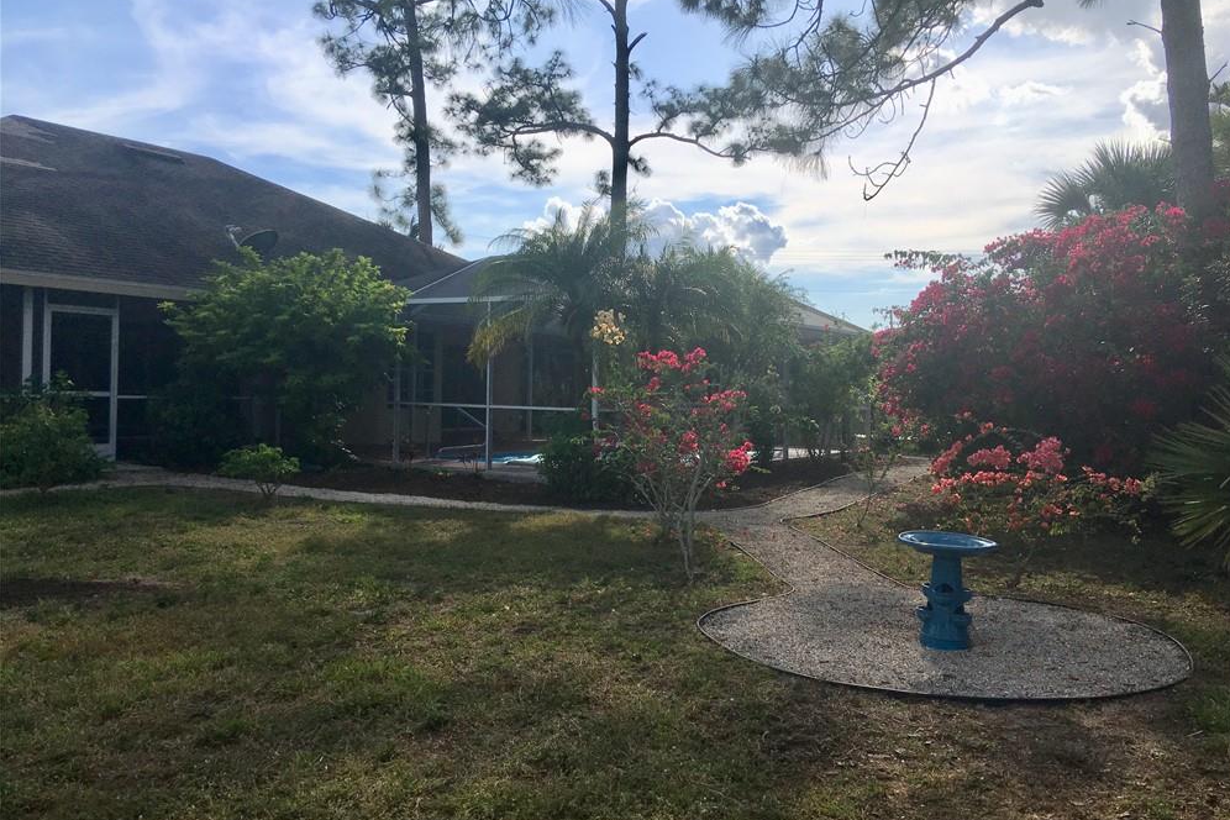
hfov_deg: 60.3
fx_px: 1059
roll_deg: -1.9
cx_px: 631
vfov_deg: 42.3
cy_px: 384
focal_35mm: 31
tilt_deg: +2.5
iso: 25
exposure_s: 1/3077
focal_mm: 4.15
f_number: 2.2
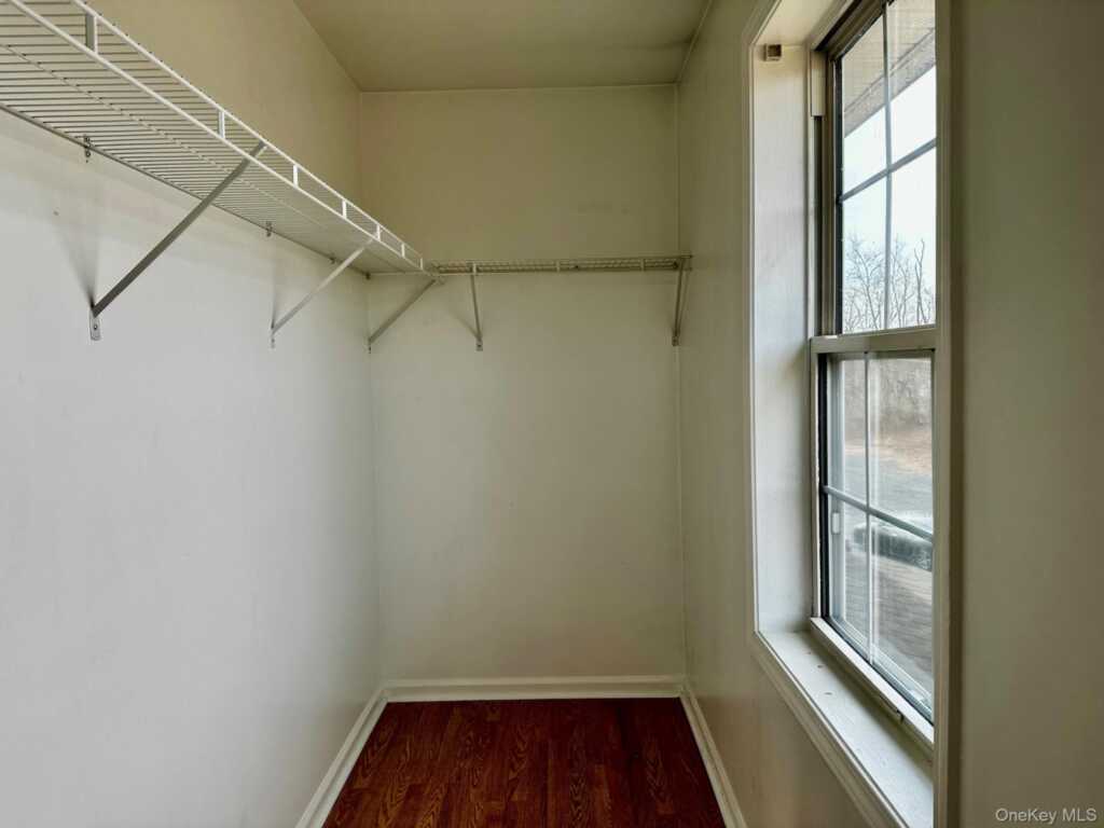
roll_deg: +1.6
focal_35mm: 24
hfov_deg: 71.6
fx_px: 765
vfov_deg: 56.8
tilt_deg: -4.3
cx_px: 552
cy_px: 414
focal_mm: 6.86
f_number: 1.78
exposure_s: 1/402
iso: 80
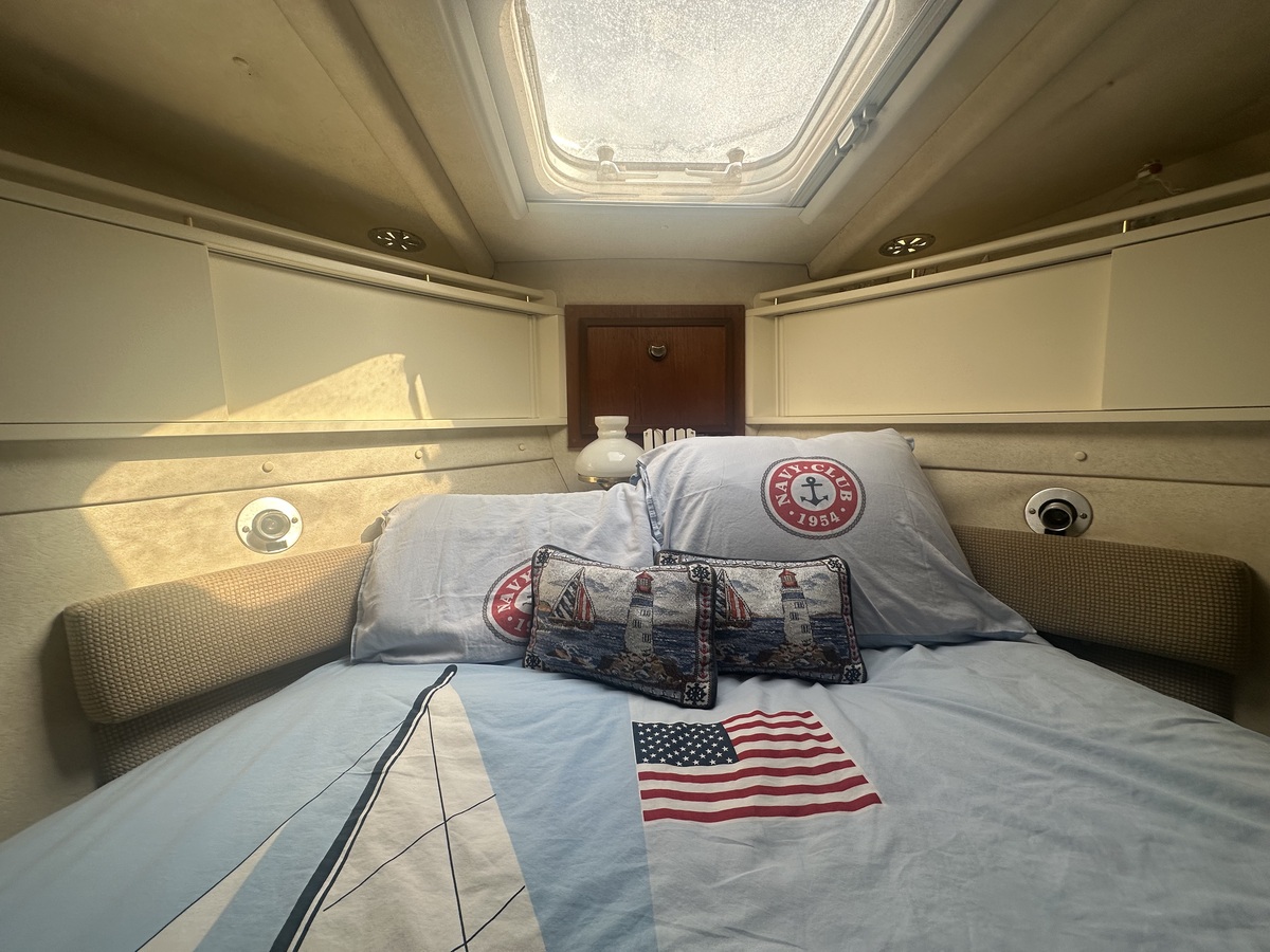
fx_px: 514
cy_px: 476
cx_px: 635
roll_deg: -0.1
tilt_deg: -6.2
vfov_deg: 85.7
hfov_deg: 102.1
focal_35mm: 14
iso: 40
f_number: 2.2
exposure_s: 1/120
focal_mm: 2.22
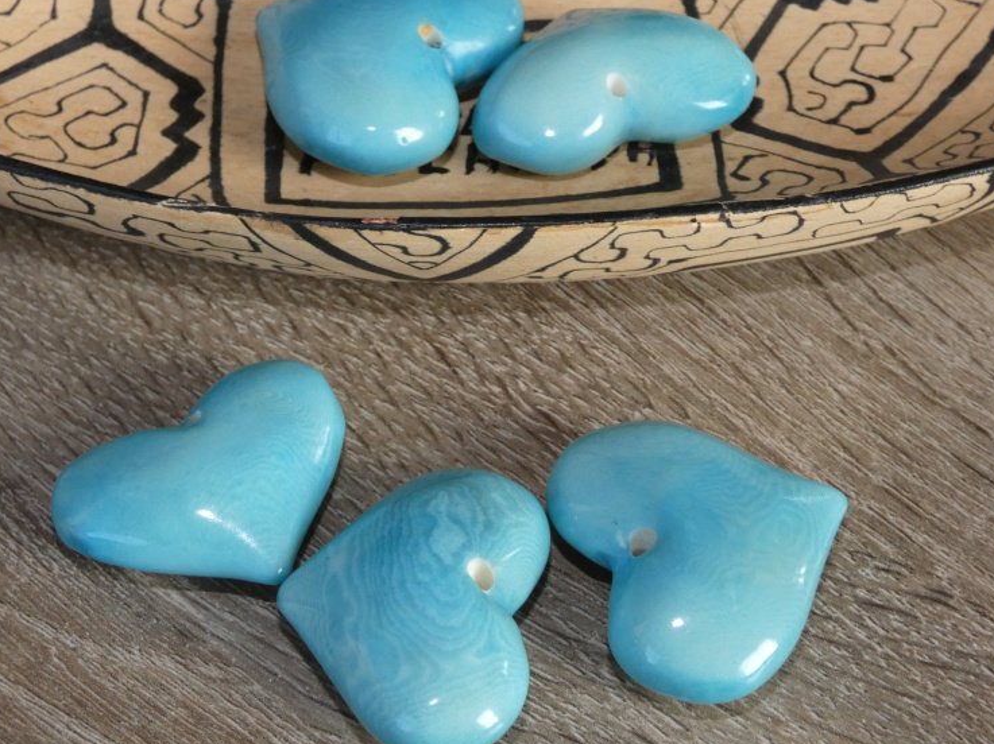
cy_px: 377
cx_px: 514
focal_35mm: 63
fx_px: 1808
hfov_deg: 30.7
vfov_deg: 23.3
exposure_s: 1/60
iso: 400
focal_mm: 10.4
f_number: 4.1
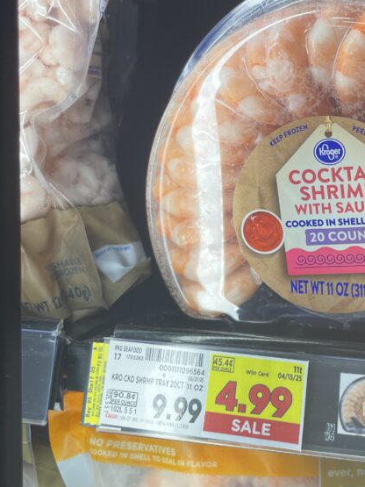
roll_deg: -0.4
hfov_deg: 29.0
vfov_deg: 39.4
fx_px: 675
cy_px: 183
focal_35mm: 48
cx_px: 333
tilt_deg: -4.5
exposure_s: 1/120
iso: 64
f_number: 1.6
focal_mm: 4.2
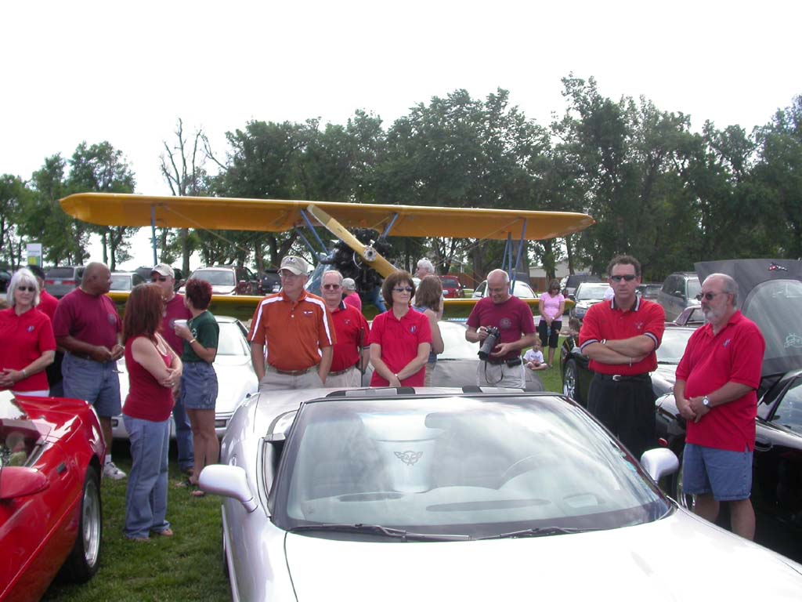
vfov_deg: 37.7
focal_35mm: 38
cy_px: 301
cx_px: 401
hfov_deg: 49.0
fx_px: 880
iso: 100
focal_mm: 7.85
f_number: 2.6
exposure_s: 1/1000
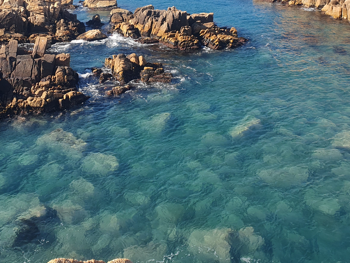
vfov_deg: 31.4
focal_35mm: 45
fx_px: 455
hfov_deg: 42.1
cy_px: 56
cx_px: 166
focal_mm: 4.32
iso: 50
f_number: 2.4
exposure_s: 1/980
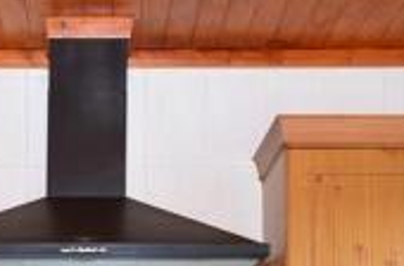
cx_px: 97
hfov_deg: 33.8
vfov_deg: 19.6
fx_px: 648
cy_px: 420
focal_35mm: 58
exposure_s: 1/20
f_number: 5
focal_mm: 10
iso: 200
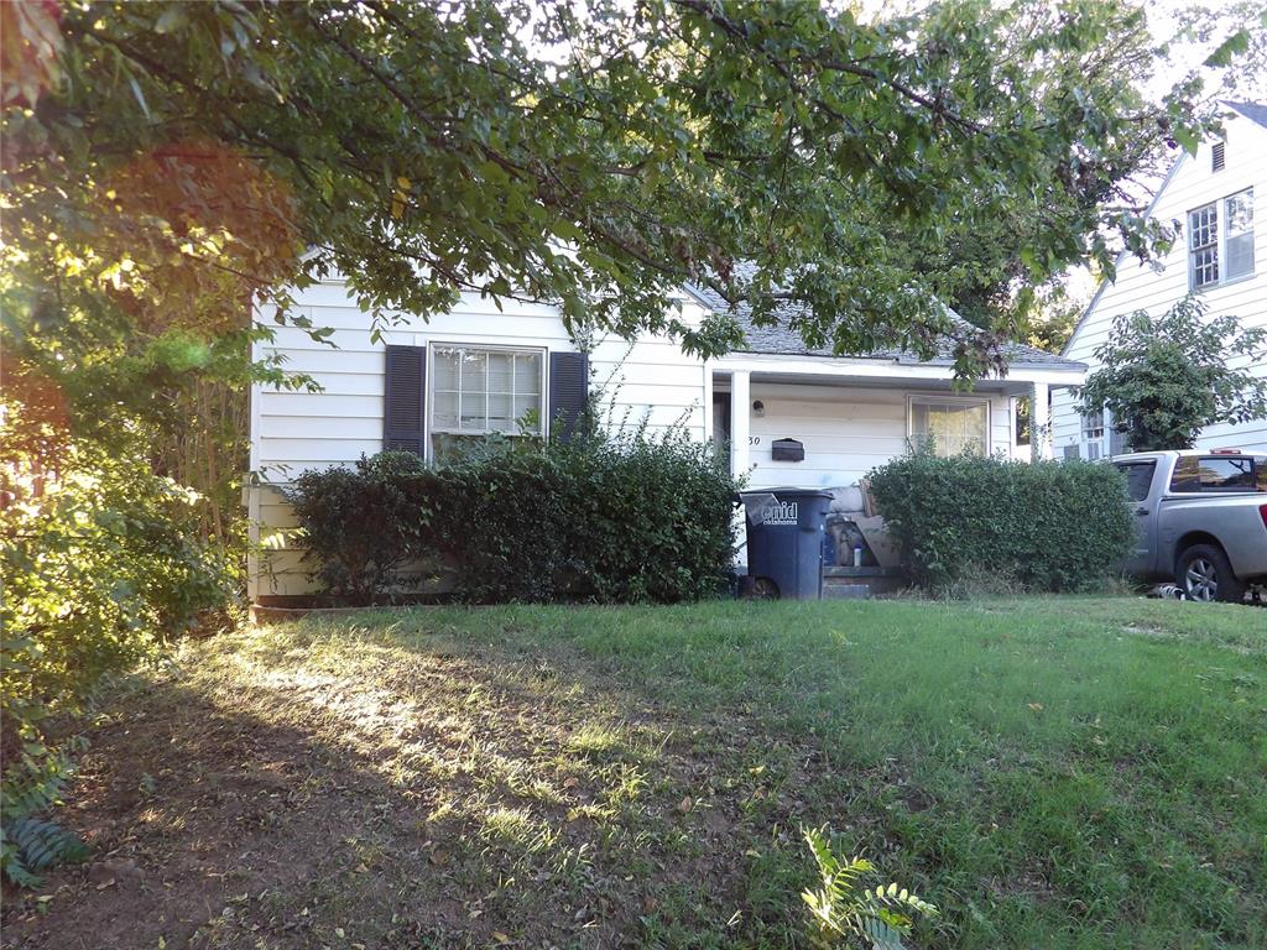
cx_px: 634
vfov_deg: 42.9
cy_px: 475
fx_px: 1208
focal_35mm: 33
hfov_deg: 55.4
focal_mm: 5.9
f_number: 3.6
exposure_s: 1/33
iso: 104
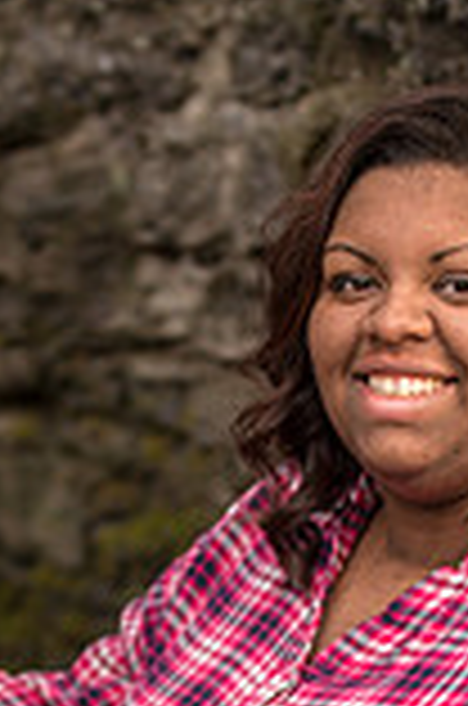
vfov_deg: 10.1
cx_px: 270
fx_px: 3937
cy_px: 836
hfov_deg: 6.8
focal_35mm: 201
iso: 200
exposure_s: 1/80
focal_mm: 70
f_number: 2.8
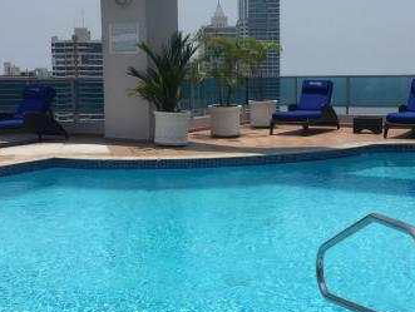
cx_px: 236
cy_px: 158
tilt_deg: -6.4
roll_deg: -0.1
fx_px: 672
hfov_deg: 34.3
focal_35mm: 56
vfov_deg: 26.2
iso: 32
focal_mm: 4.15
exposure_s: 1/3597
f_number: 2.2
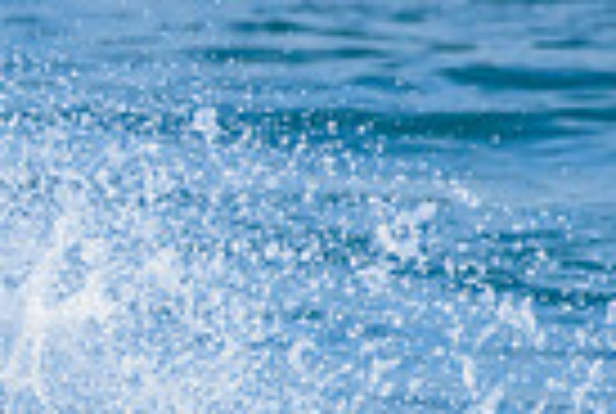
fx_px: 44277
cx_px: -706
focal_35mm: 2582
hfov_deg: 0.8
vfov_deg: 0.5
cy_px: 504
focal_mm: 500
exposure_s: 1/1250
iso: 500
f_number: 5.6
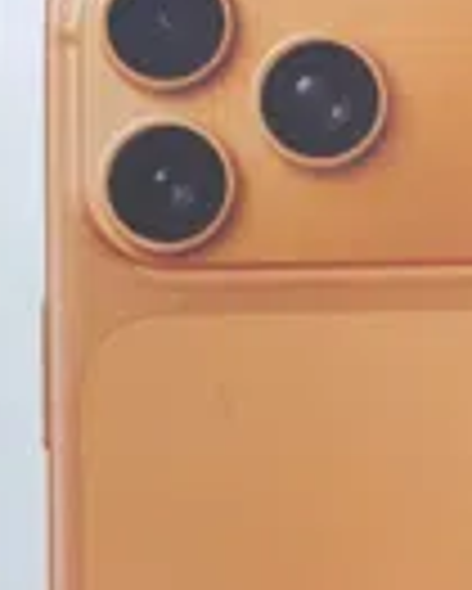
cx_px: 342
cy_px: 595
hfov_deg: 19.1
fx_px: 1395
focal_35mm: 80
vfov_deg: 22.9
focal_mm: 3.98
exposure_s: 1/100
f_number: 1.8
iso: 125
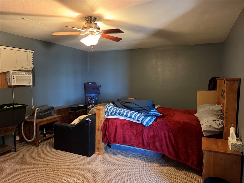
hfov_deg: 71.6
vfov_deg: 56.8
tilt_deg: -5.6
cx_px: 122
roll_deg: -0.5
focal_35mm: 24
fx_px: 169
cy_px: 92
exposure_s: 1/30
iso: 1000
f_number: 1.78
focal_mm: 6.76
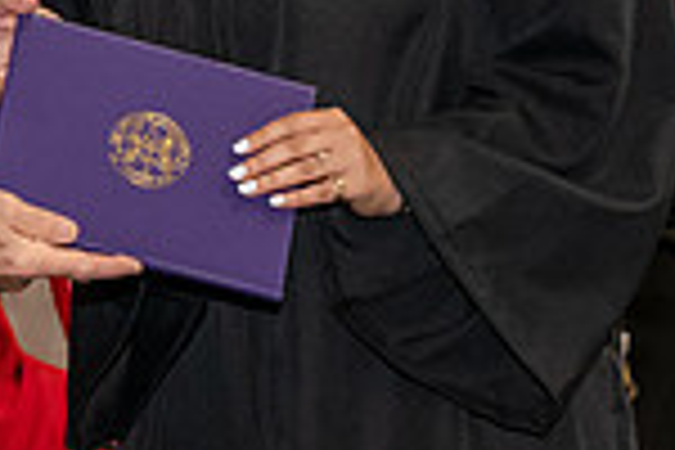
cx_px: -252
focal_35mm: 270
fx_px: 5062
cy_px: -52
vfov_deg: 5.1
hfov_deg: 7.5
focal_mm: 70
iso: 2500
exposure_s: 1/200
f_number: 5
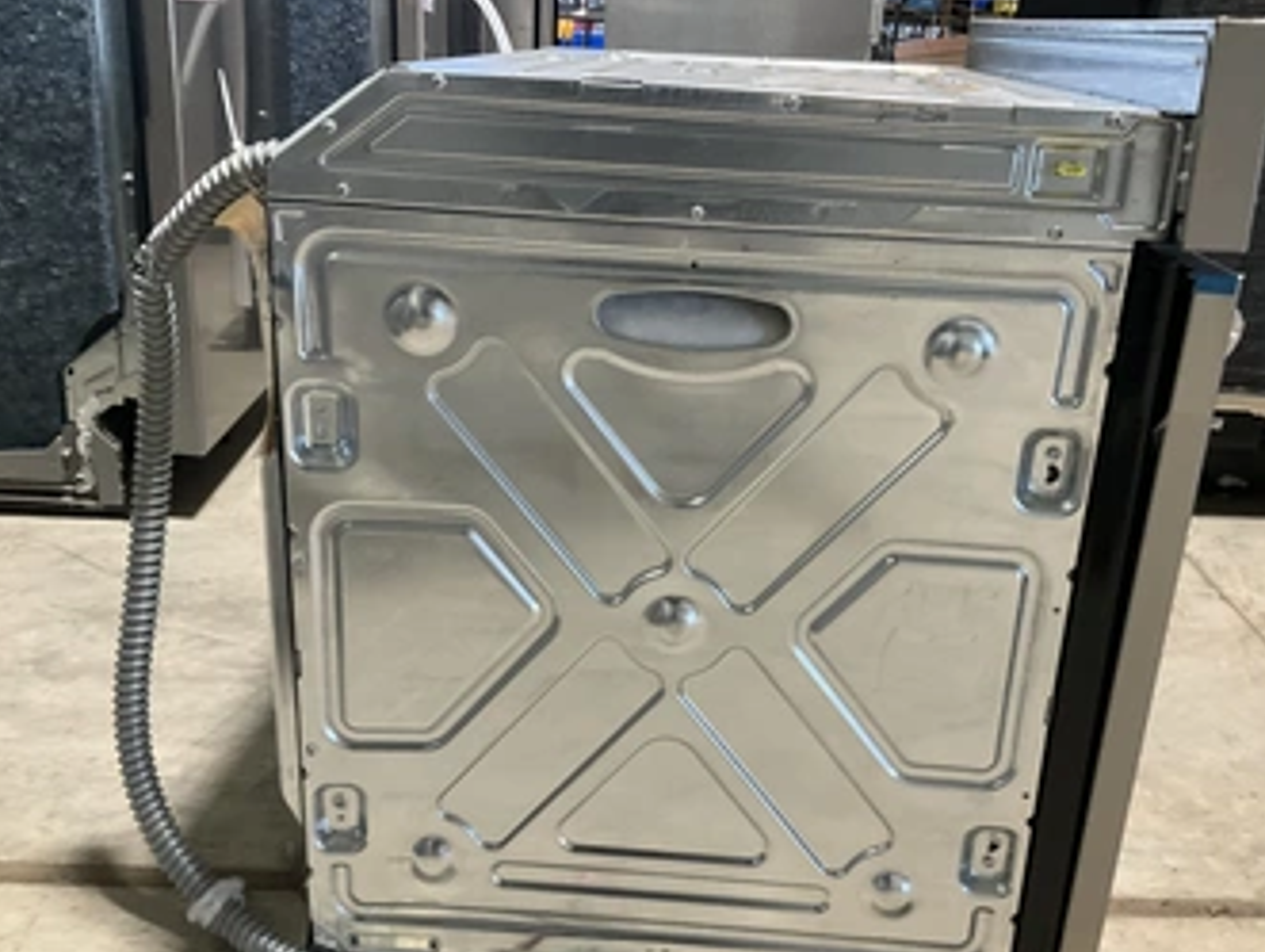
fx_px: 1280
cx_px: 673
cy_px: 497
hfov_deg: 52.5
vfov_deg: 40.8
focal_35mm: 35
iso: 200
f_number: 1.8
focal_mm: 3
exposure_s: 1/60
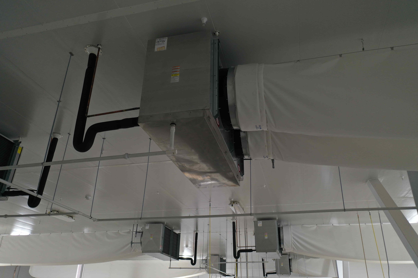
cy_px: 139
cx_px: 209
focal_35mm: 28
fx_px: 325
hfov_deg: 65.5
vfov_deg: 46.4
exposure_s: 1/10
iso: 200
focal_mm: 10.26
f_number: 2.8
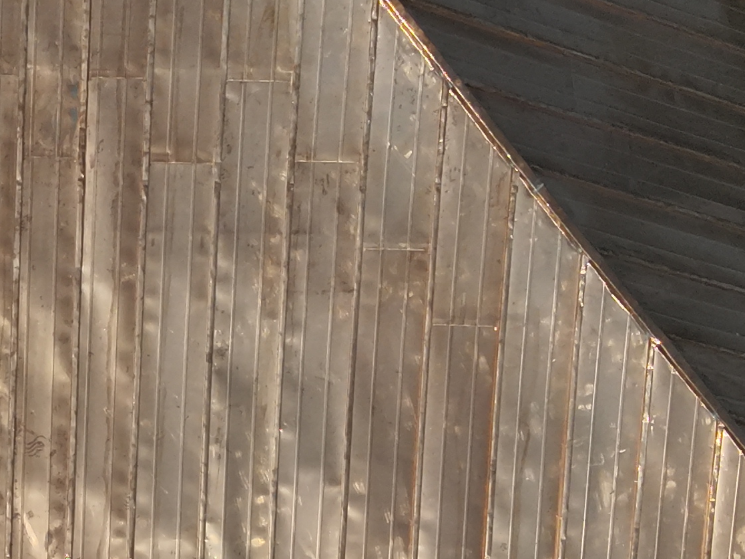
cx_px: -65
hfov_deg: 21.6
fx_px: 1851
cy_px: 390
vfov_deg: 17.1
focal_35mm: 86
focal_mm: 4.4
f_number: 2.8
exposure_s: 1/6000
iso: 100
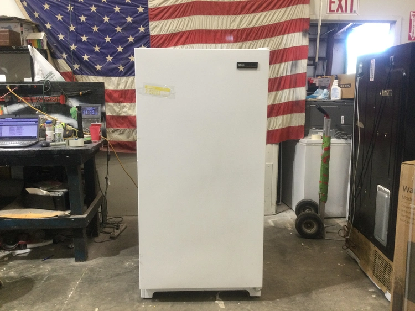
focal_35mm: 31
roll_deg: -0.8
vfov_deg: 45.5
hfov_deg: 58.3
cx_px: 208
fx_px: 372
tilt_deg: -9.1
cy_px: 156
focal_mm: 3.3
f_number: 2.4
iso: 100
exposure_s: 1/30
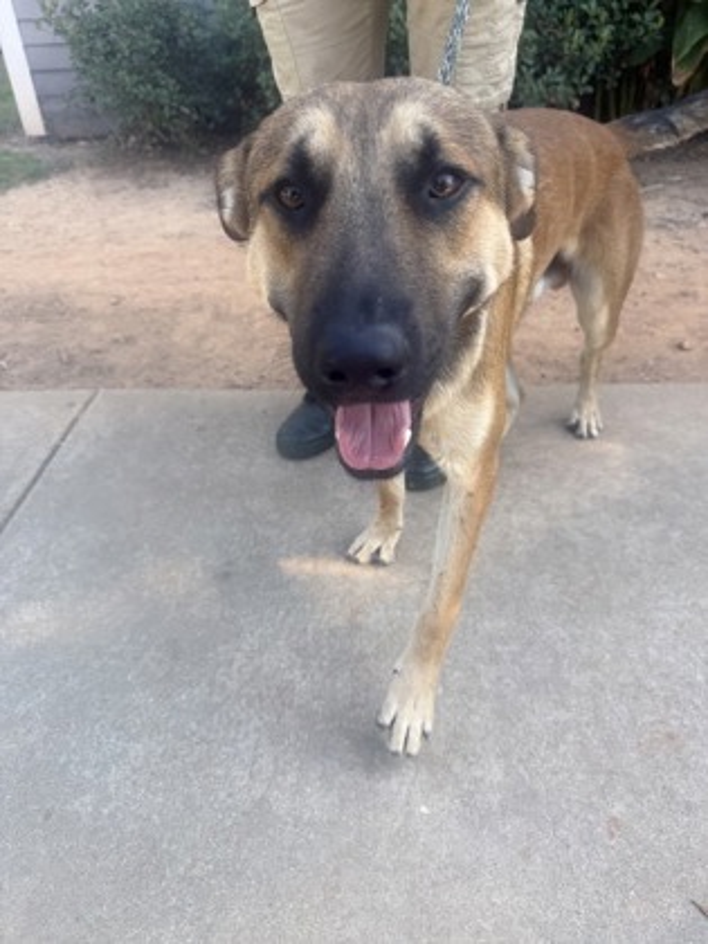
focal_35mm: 24
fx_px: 654
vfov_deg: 71.6
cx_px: 354
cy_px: 472
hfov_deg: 56.8
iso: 64
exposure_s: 1/256
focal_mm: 6.76
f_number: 1.78
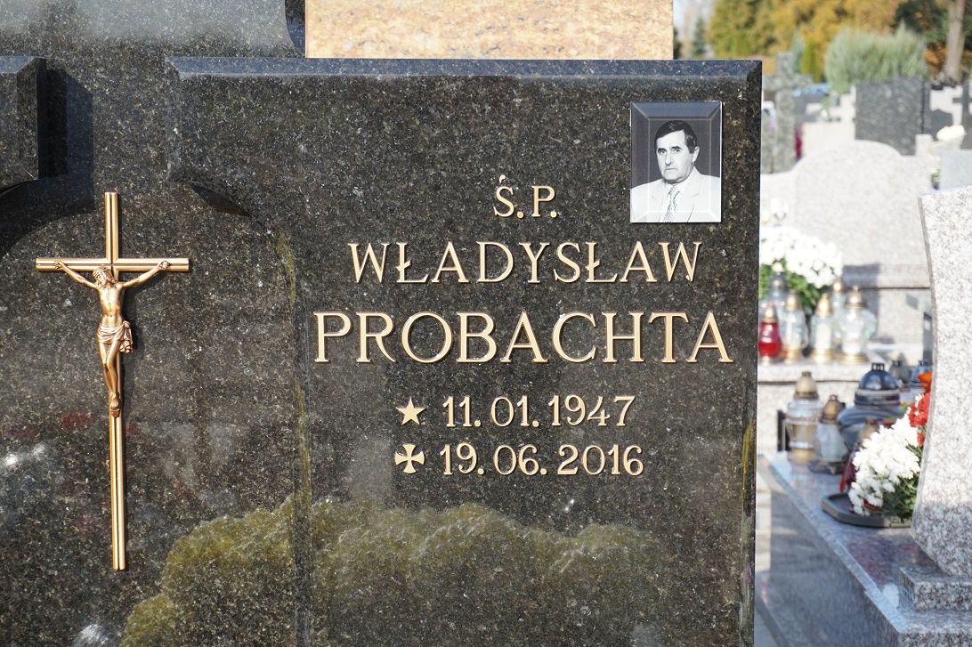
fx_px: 2024
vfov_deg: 18.2
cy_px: 324
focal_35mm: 75
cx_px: 486
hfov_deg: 27.0
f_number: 6.3
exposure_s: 1/160
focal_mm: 50
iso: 100
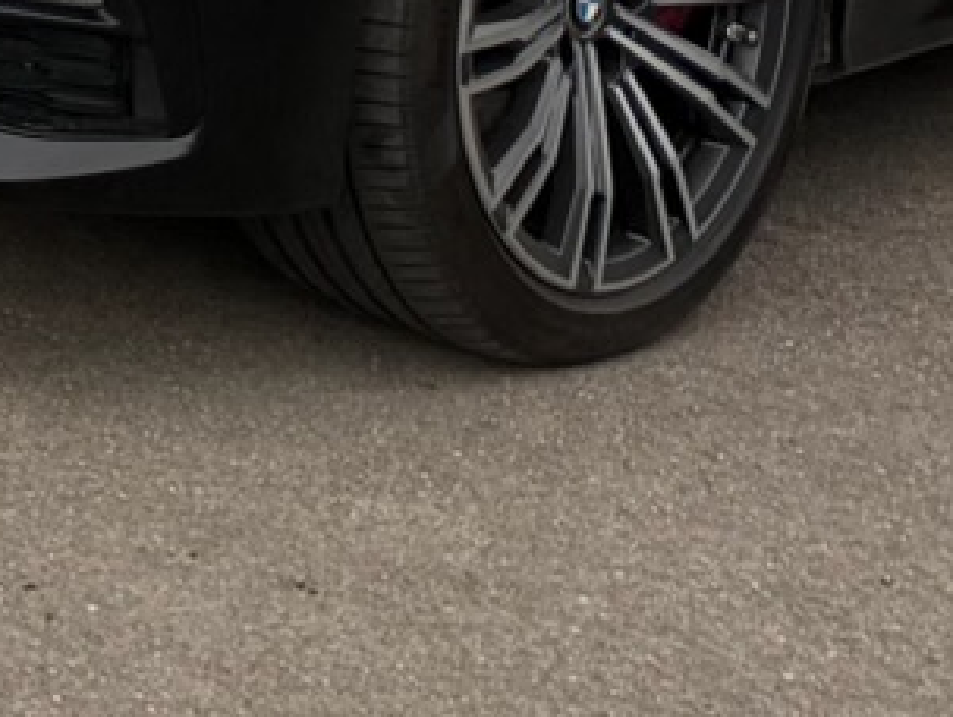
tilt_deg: -3.2
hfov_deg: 8.9
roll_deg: -0.5
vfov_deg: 8.2
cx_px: -2236
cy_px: -1220
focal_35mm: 162
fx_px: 4465
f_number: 1.78
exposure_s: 1/494
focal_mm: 6.76
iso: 80
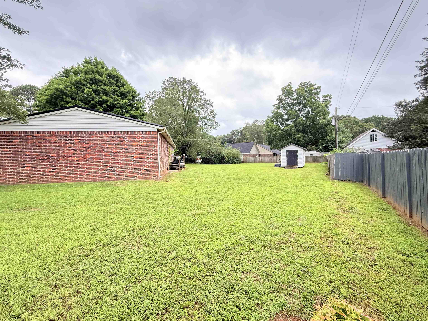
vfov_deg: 85.7
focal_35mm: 14
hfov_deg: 102.1
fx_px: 173
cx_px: 214
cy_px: 160
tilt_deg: -0.9
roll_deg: +1.4
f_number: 2.2
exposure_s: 1/99
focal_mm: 2.22
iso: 125
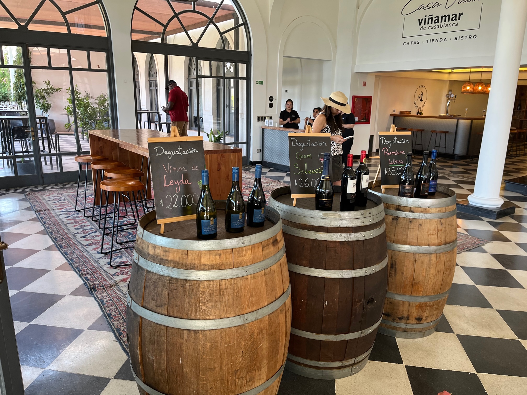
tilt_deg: -14.4
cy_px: 198
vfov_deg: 53.1
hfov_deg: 67.3
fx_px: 396
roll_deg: -1.2
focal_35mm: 26
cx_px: 264
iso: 125
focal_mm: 5.1
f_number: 1.6
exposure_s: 1/121
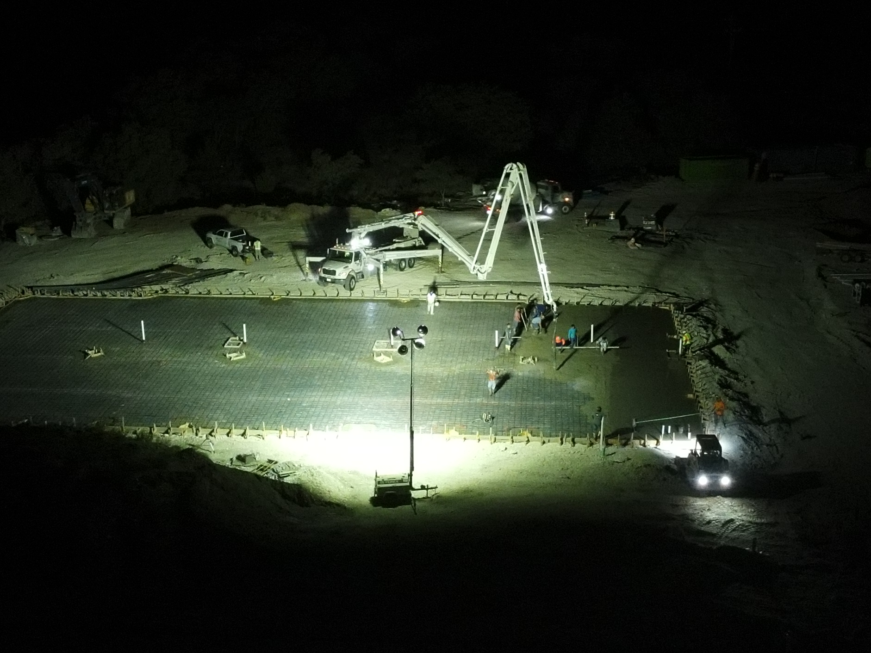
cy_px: 348
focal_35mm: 51
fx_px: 1283
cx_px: 444
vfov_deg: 28.6
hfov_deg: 37.5
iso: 1600
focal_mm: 4.5
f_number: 2.8
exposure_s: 1/15
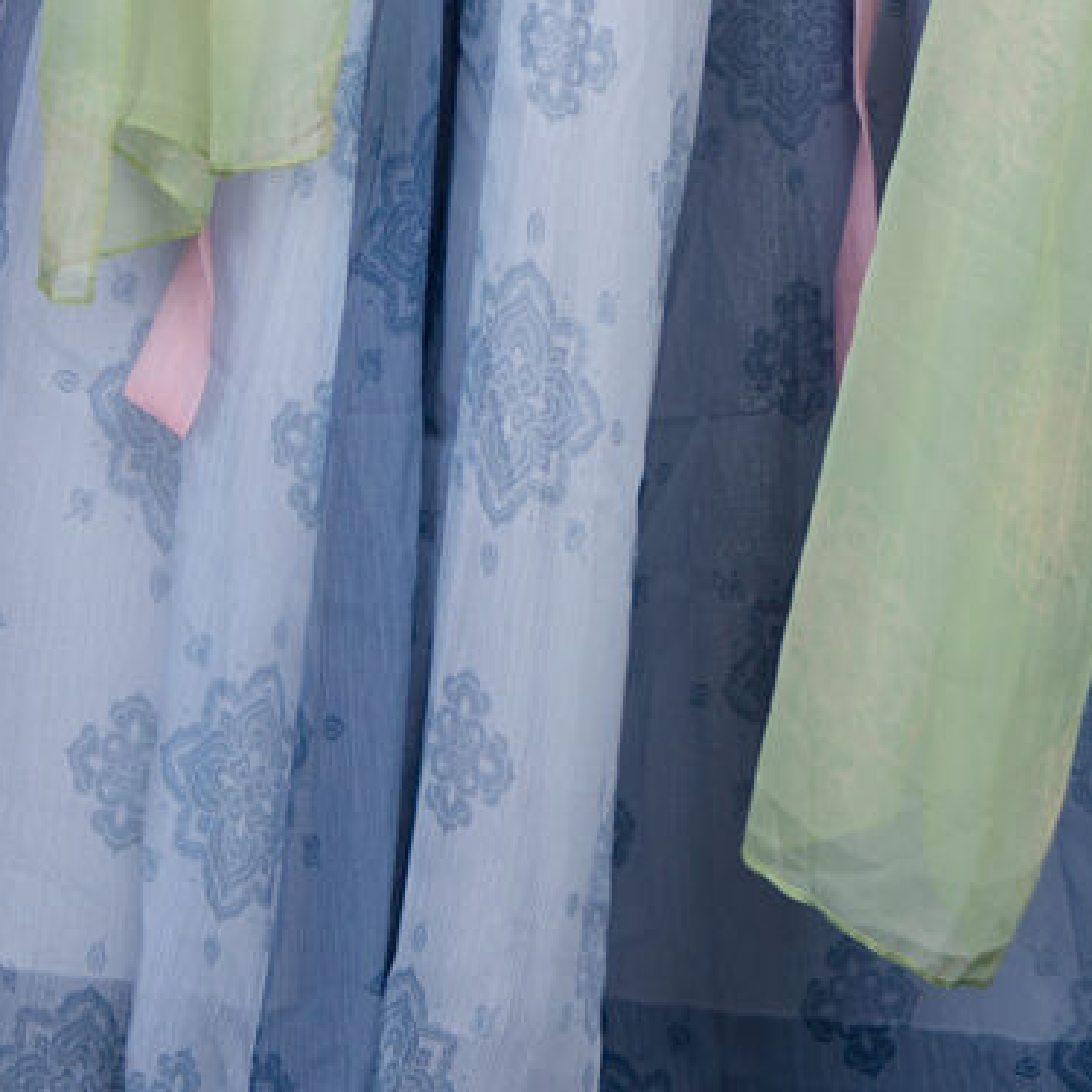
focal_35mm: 200
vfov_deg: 8.3
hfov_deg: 8.7
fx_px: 7138
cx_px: 877
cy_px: -1086
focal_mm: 50
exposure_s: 1/125
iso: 100
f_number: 4.5
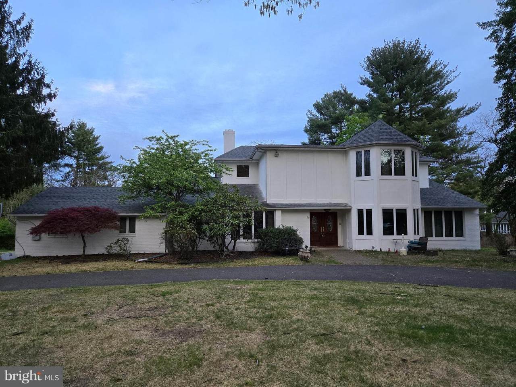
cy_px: 194
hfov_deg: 73.9
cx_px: 258
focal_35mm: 23
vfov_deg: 58.9
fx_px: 343
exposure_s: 1/180
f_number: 1.8
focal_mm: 5.4
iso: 160
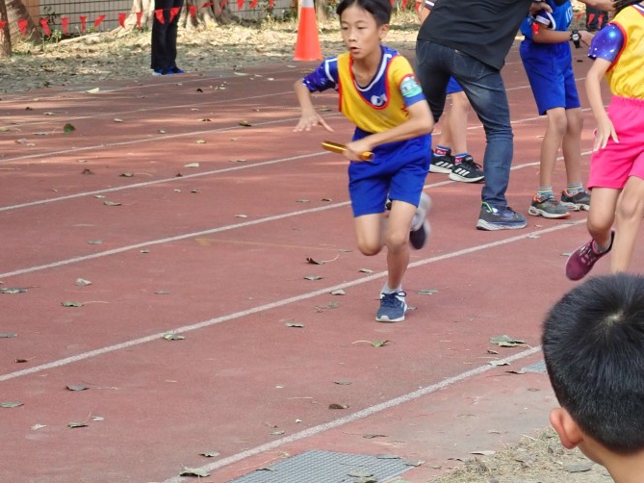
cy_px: 250
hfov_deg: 12.9
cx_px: 479
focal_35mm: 153
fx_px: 2847
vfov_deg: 9.7
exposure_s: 1/250
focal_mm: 18
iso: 320
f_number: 4.9
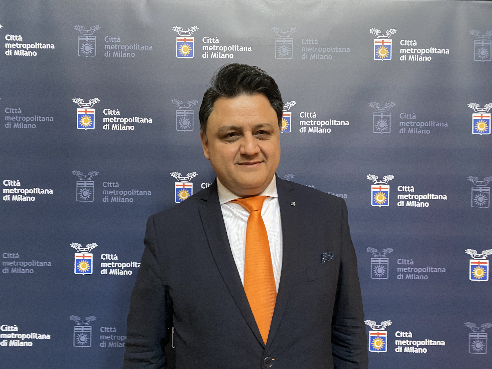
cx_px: 246
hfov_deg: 67.3
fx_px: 370
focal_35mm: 26
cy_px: 184
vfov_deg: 53.1
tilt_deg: -2.5
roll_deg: -0.8
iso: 400
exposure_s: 1/33
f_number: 1.8
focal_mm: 4.25
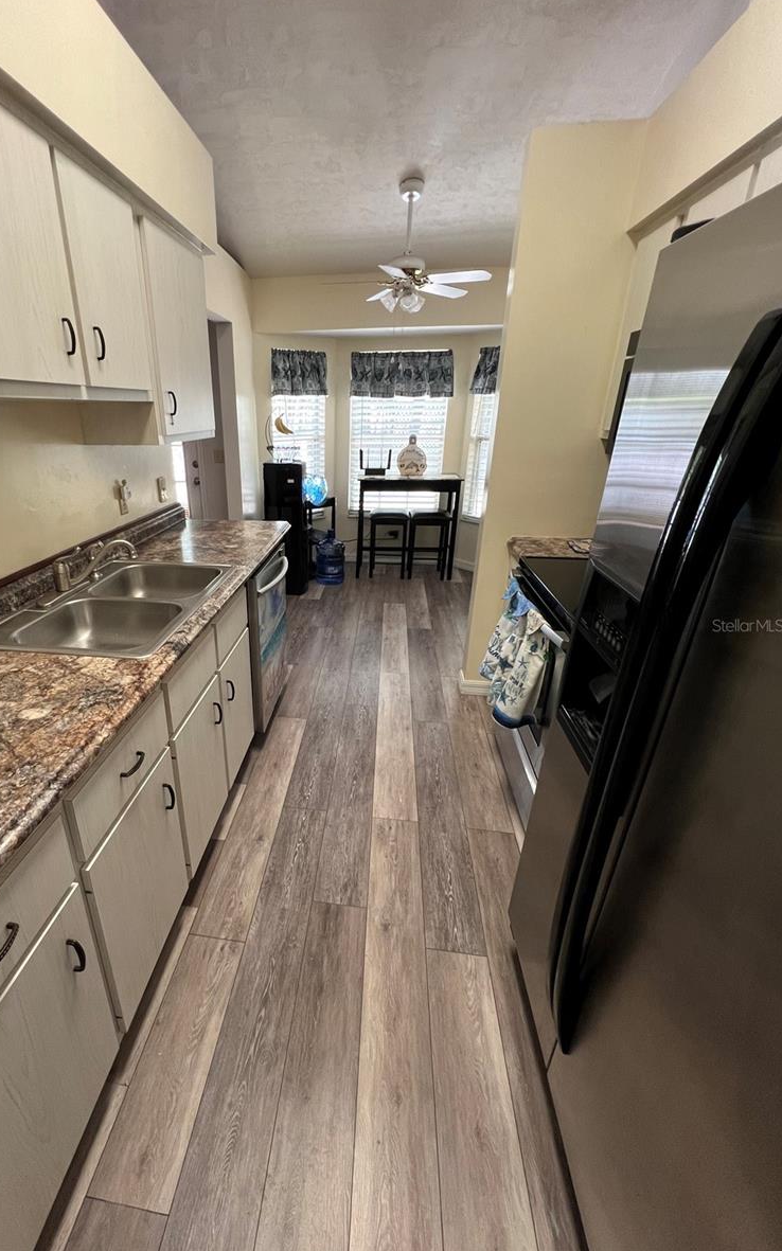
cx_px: 310
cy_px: 625
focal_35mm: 14
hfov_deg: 77.7
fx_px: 477
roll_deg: +0.8
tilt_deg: -23.7
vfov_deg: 105.3
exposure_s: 1/60
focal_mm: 1.57
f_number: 1.8
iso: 200
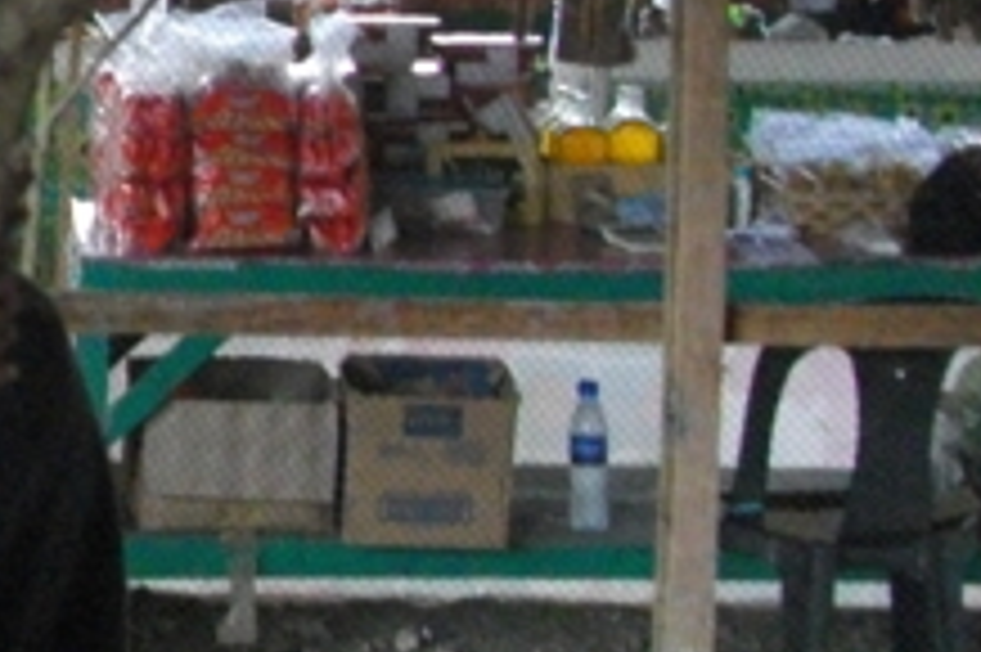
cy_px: 36
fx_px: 3322
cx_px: -454
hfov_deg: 15.6
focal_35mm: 122
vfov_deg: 11.1
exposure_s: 1/50
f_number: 2.9
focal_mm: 5.7
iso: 600
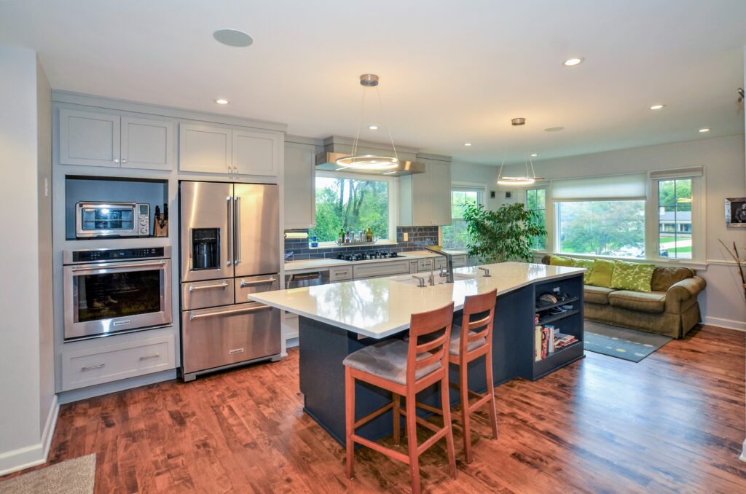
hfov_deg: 95.1
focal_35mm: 16
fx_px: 341
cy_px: 247
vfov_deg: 71.8
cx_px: 373
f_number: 5
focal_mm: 11
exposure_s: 1/60
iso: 280
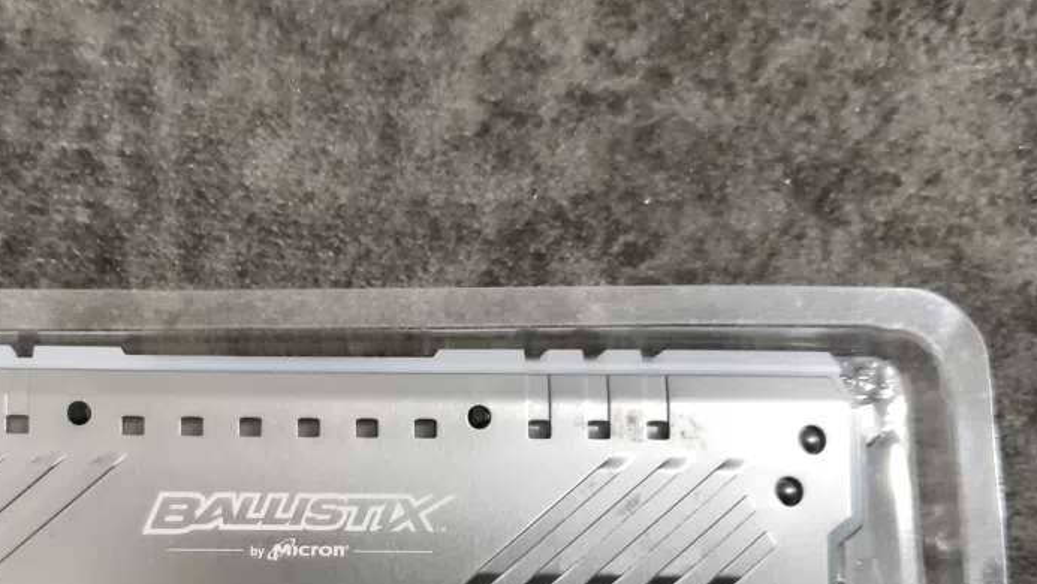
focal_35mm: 37
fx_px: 1018
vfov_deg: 30.6
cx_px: 277
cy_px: 523
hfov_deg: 52.0
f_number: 1.6
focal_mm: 4.09
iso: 704
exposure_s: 1/33.3
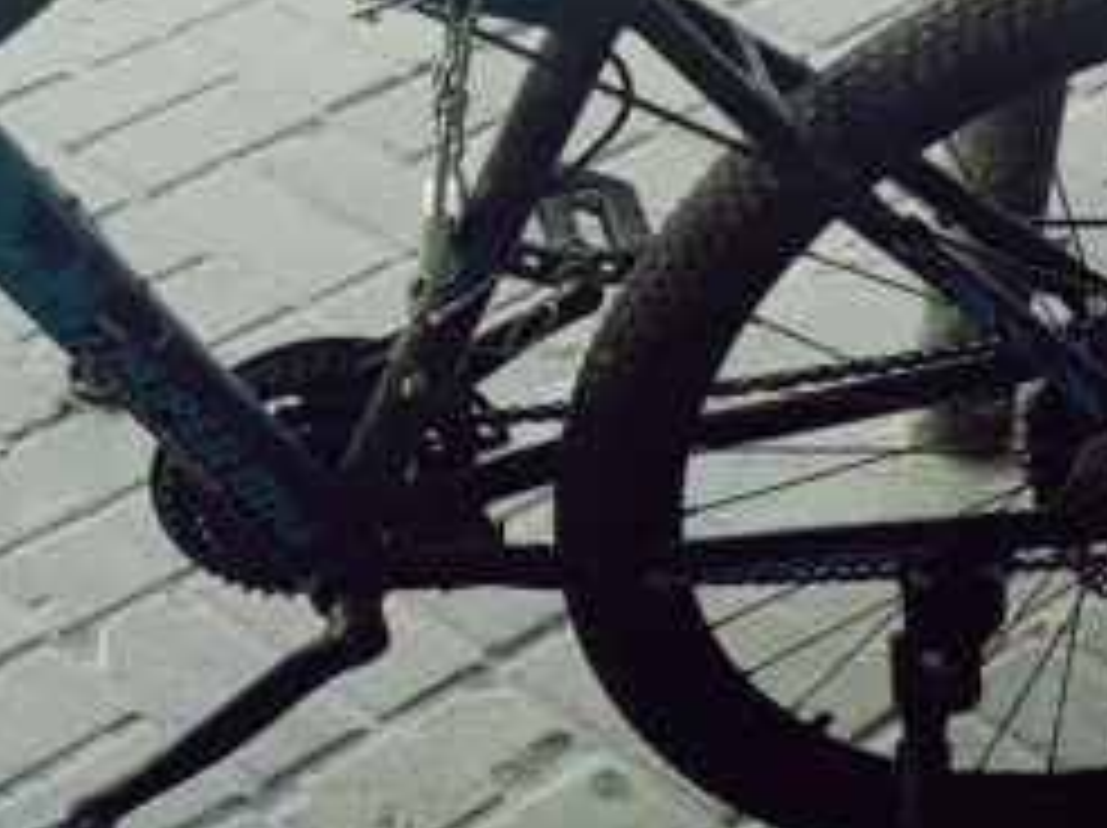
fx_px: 3195
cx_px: 202
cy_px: 270
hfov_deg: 19.4
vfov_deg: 14.7
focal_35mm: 100
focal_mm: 5.24
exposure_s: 1/120
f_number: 1.7
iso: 168
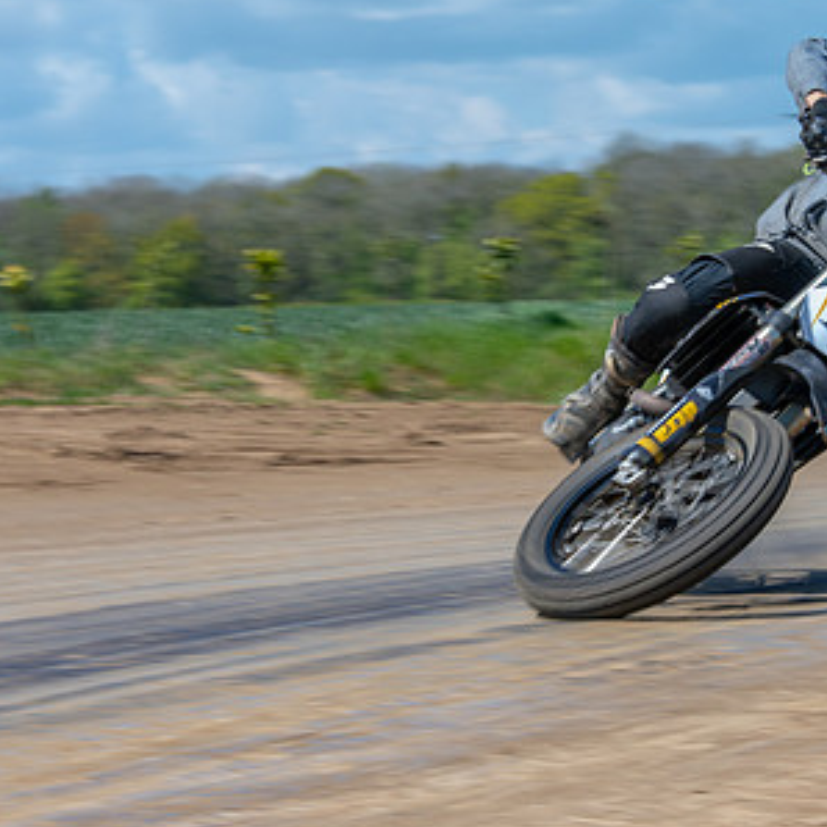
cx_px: 638
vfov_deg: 7.4
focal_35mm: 236
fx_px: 6379
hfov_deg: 7.4
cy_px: 368
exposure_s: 1/160
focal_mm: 95
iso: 200
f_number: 8
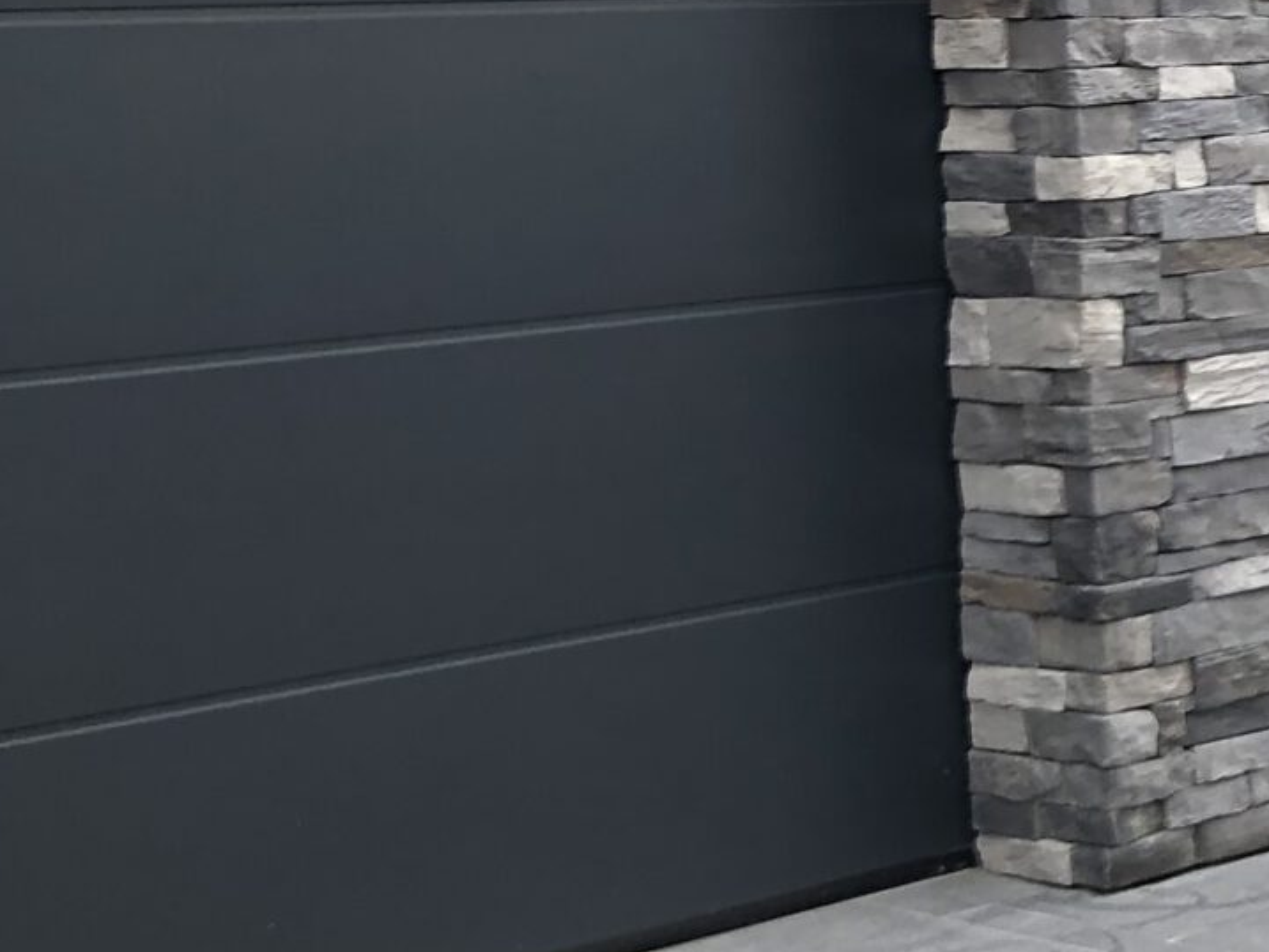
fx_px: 3667
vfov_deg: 14.8
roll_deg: +1.9
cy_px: 317
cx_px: 2136
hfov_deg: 16.9
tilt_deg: -4.1
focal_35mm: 100
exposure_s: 1/923
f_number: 1.8
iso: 20
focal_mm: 3.99
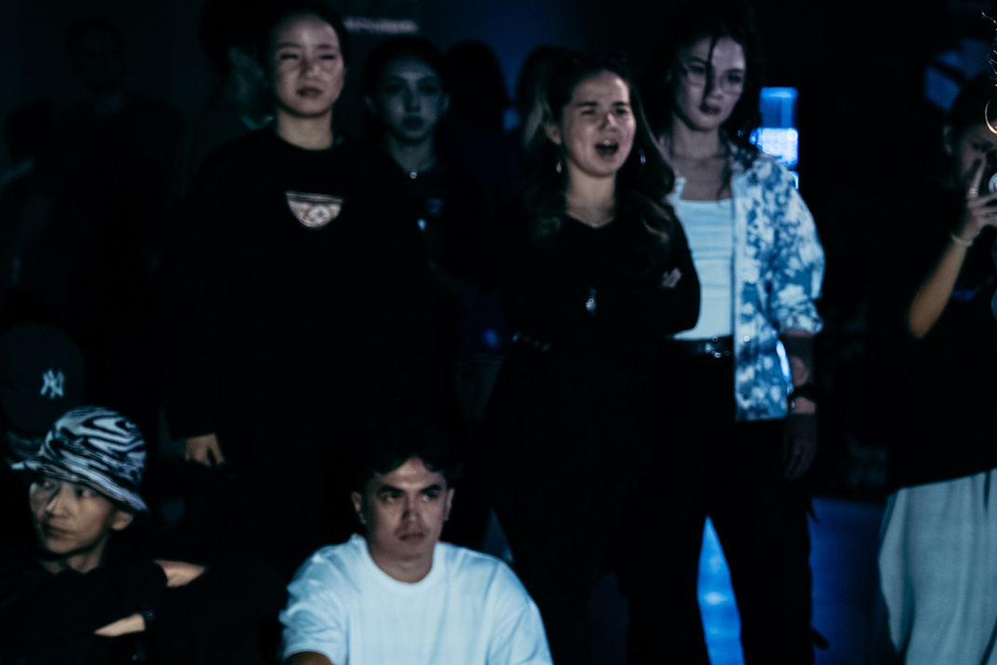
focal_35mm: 155
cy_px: 516
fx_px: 4292
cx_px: 1174
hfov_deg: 12.9
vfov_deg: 8.8
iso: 3200
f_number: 2.8
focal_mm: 65
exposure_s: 1/800
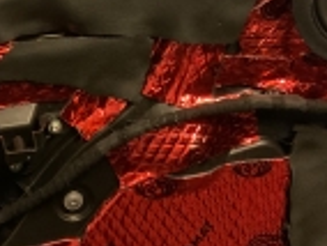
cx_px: 55
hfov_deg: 19.0
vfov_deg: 14.5
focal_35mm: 102
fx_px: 965
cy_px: 66
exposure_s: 1/33
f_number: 1.8
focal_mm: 3
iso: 250
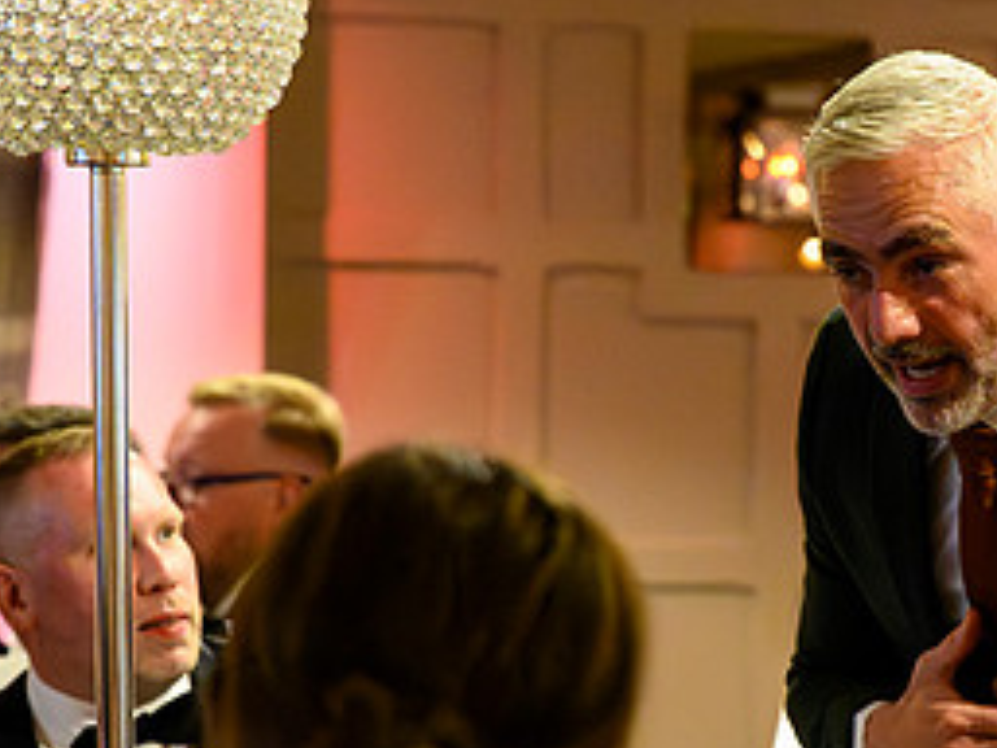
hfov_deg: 12.5
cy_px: 495
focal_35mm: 157
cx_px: 756
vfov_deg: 9.4
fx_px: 4522
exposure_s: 1/200
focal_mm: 70
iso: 36000
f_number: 4
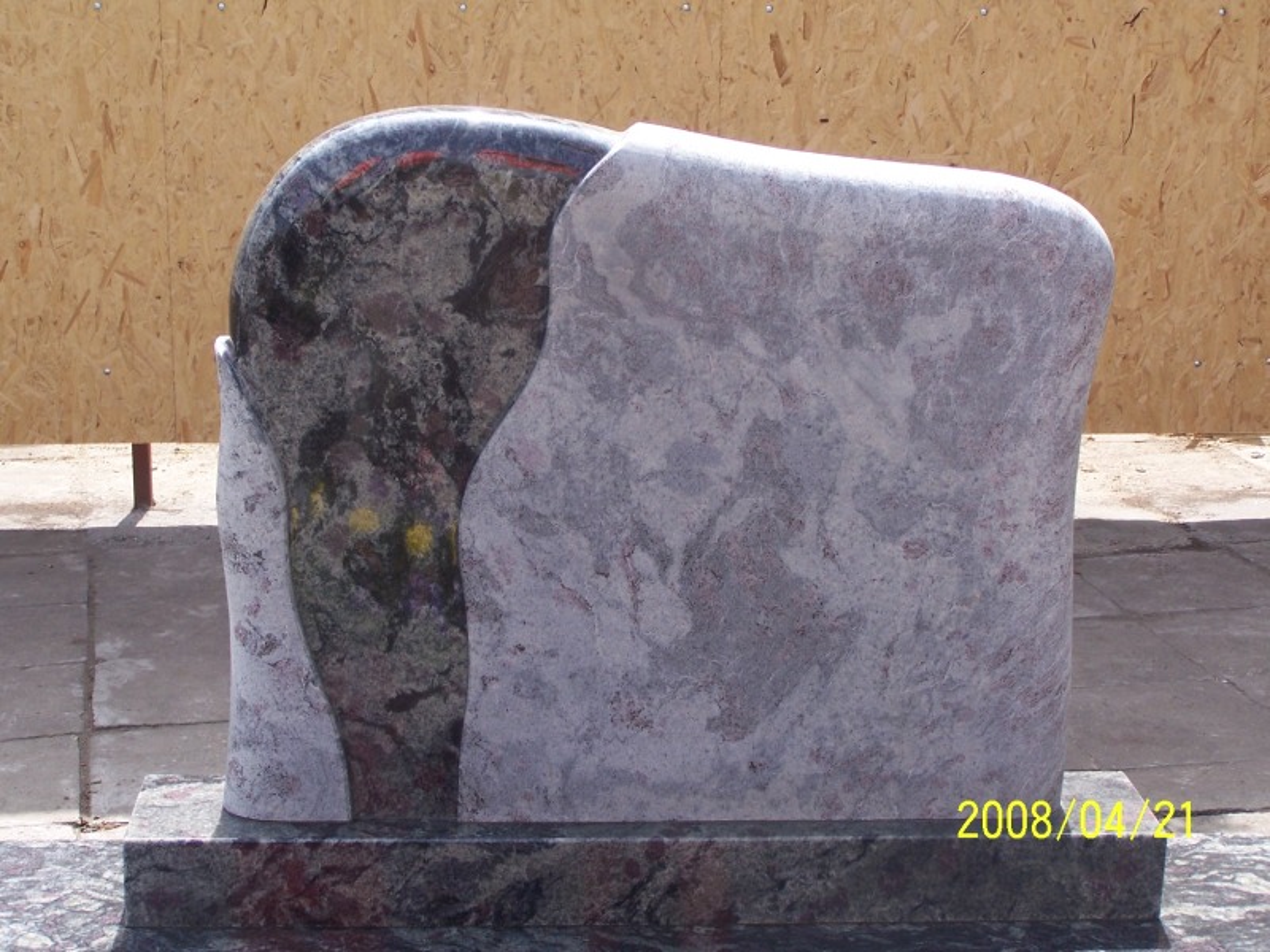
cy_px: 476
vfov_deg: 21.9
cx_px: 635
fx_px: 2458
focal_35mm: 67
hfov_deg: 29.0
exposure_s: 1/400
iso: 80
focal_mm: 11.1
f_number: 3.2
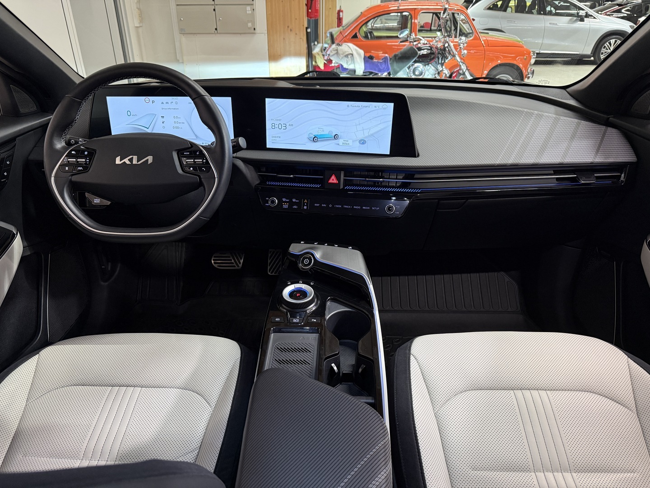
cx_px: 325
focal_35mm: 24
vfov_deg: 56.8
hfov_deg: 71.6
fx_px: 451
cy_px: 244
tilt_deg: -26.3
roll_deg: +0.4
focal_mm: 6.76
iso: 320
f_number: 1.78
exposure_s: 1/57
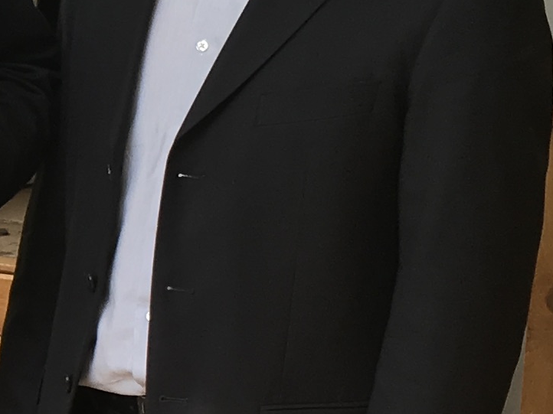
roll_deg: -0.3
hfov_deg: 11.1
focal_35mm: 162
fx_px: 2587
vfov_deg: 9.2
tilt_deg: -11.0
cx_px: -541
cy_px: 256
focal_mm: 4.15
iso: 25
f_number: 2.2
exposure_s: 1/118
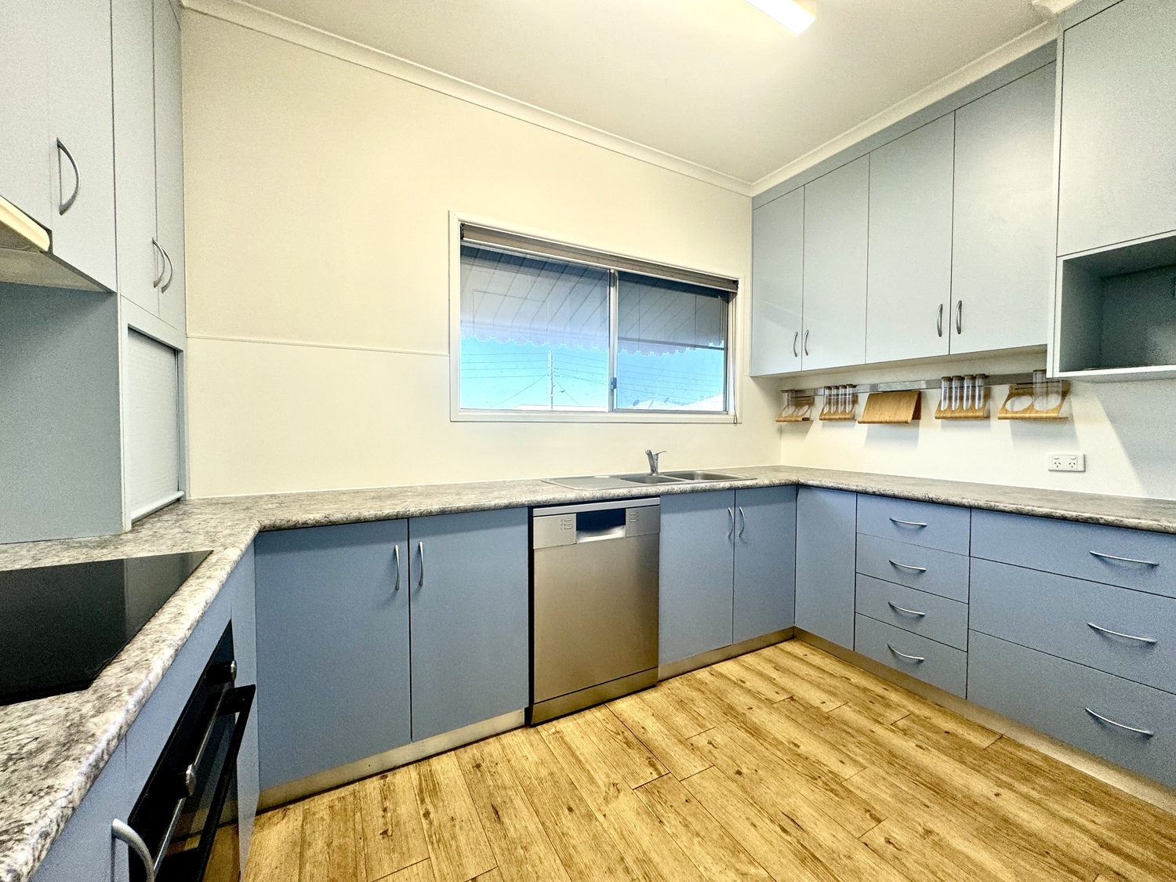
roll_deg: +0.3
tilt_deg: -0.8
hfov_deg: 102.1
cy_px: 441
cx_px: 588
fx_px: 476
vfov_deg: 85.7
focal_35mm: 14
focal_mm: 2.22
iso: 100
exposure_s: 1/99
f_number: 2.2
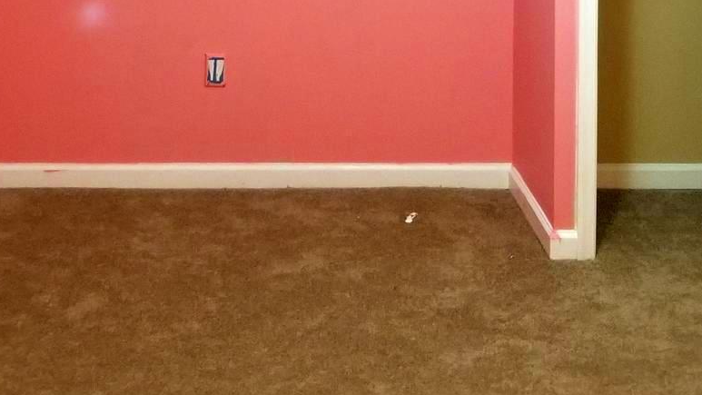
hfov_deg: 28.2
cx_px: 323
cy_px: -234
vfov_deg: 14.7
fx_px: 1396
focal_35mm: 75
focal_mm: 4.3
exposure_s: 1/13
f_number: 1.7
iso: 250
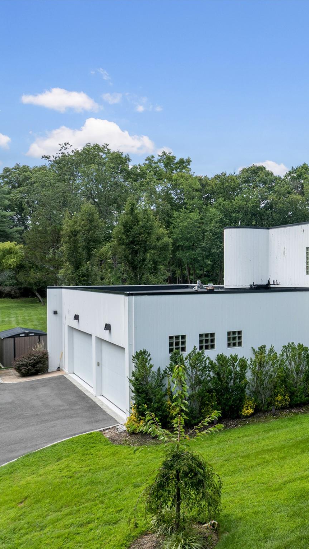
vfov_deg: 56.6
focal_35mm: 35
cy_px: 274
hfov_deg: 29.5
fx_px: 510
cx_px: 361
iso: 100
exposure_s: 1/400
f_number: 5.6
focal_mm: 12.29
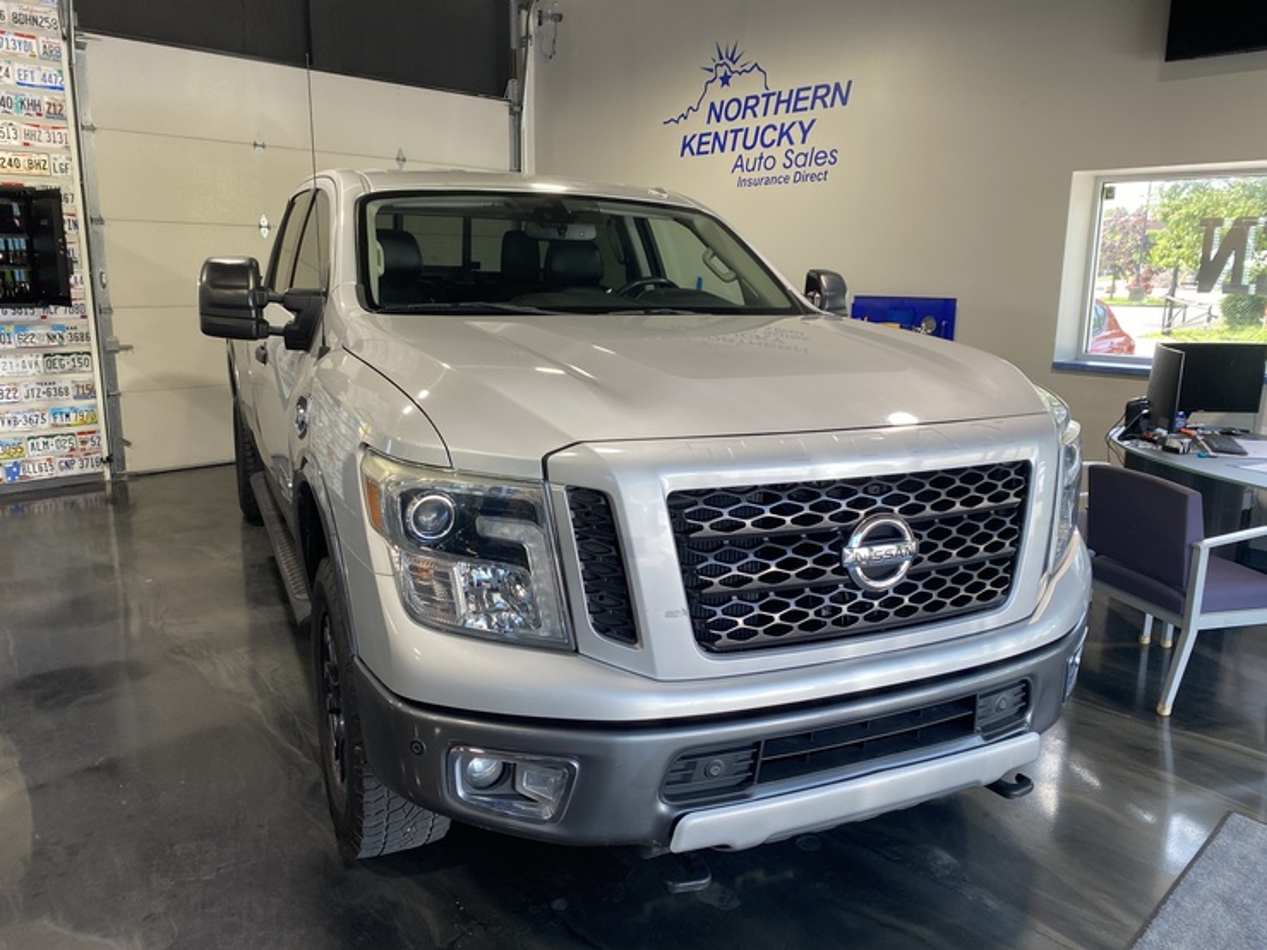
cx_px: 634
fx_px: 951
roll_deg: -1.0
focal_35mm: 26
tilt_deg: -11.5
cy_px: 475
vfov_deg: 53.0
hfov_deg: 67.3
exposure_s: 1/122
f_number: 1.8
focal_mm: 4.25
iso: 50
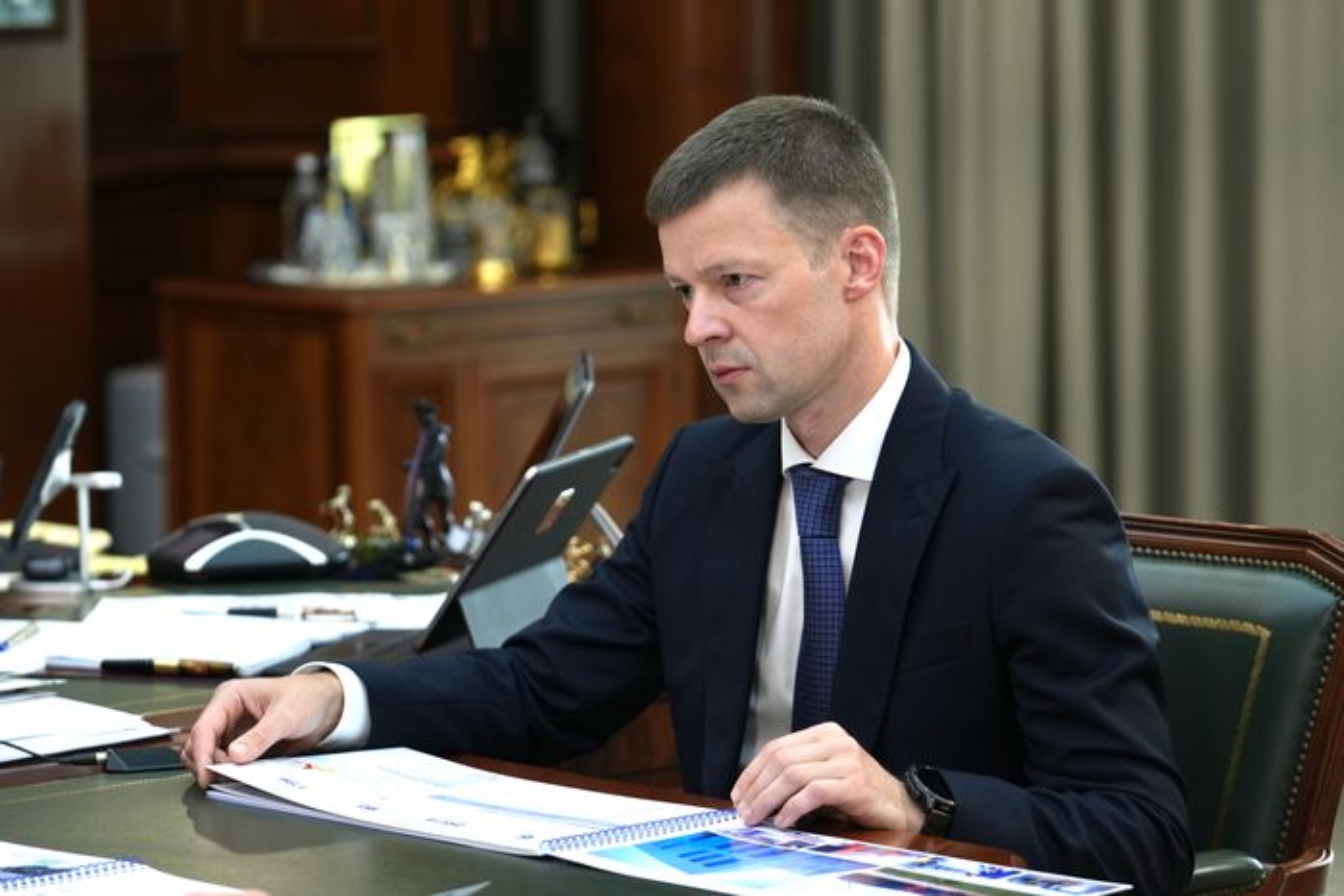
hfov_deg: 14.9
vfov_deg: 9.9
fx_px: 5152
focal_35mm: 138
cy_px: 448
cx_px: 672
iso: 2000
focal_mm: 138
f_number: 4.5
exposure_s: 1/160
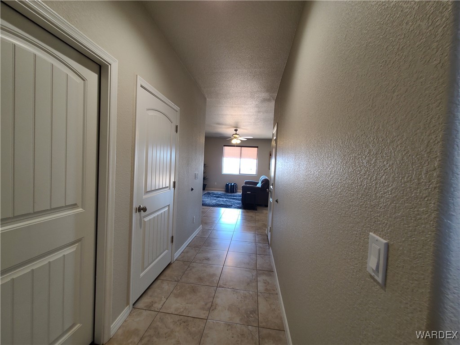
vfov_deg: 89.9
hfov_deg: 106.2
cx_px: 230
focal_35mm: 13
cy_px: 172
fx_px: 173
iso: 160
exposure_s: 1/60
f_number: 2.2
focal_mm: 2.2
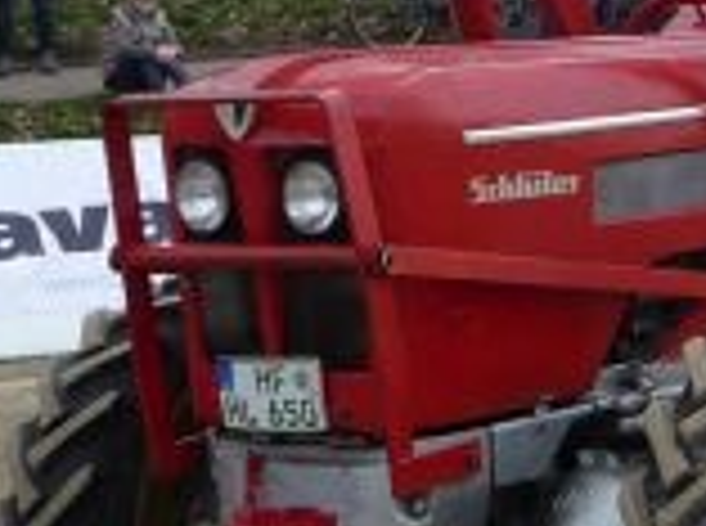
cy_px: 153
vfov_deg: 10.3
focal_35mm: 143
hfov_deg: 13.0
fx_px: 2910
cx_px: 1111
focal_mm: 4.7
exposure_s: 1/400
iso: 100
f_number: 3.3
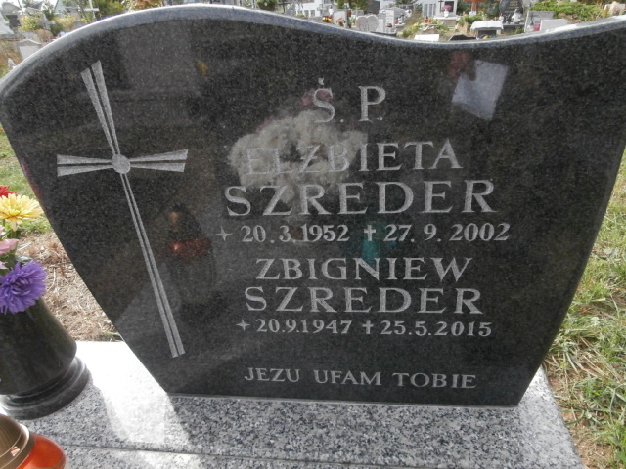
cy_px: 234
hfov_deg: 71.6
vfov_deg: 56.8
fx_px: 434
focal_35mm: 24
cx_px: 313
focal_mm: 4.2
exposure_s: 1/160
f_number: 7.9
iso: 400
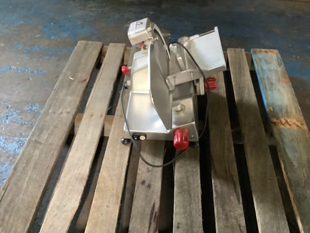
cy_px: 116
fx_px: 278
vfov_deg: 45.4
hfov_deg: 58.4
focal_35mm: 31
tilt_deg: -45.3
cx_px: 155
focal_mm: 3.3
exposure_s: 1/25
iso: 640
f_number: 2.4
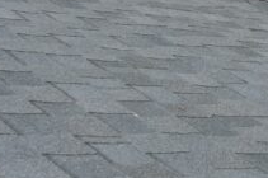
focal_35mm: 135
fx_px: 1003
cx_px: 262
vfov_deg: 10.0
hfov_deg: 15.0
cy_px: -24
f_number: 2.8
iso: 100
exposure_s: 1/315
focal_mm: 10.57
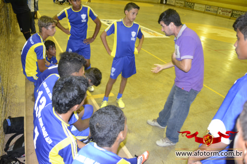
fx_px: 206
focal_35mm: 30
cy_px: 82
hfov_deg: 61.9
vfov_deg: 43.6
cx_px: 124
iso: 3200
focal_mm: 20
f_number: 3.5
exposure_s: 1/60
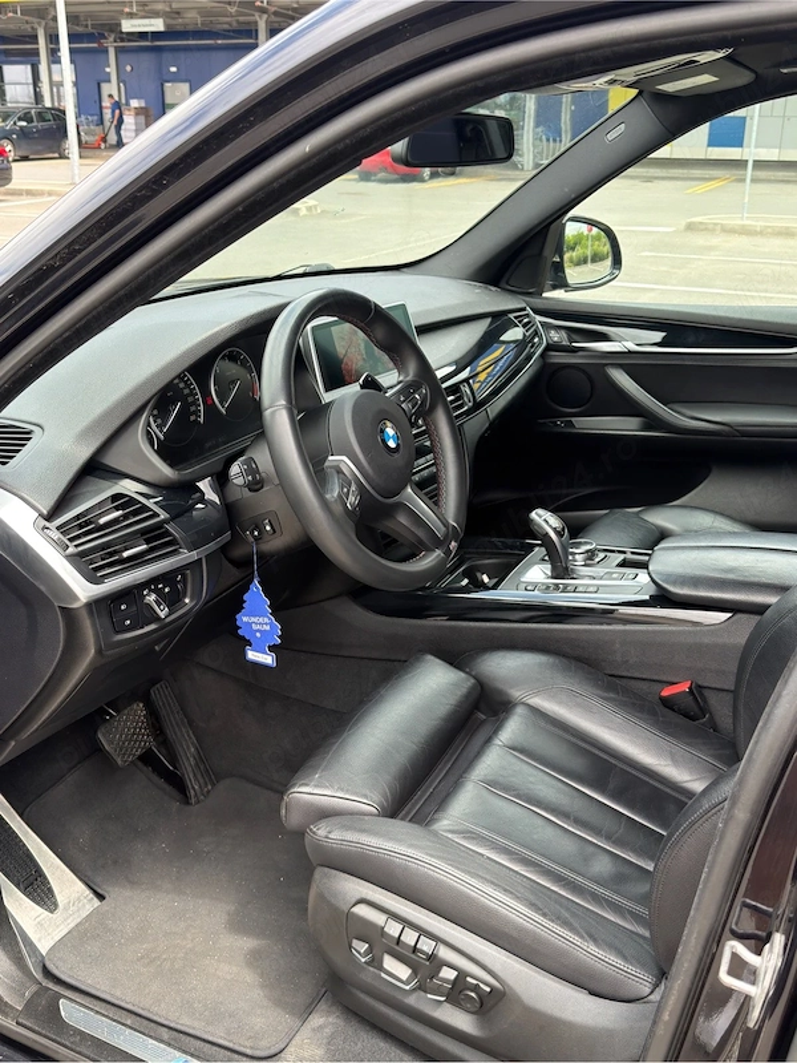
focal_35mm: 35
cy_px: 532
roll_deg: -0.9
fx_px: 1074
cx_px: 398
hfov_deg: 40.7
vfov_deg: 52.6
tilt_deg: -21.3
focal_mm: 6.76
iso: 80
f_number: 1.78
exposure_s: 1/405
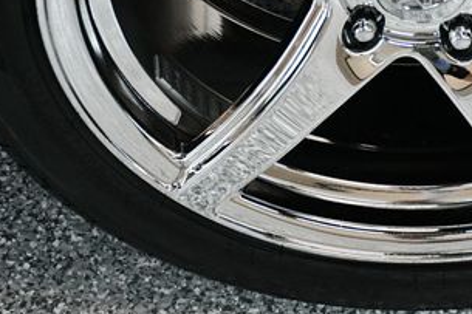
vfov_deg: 10.3
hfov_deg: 15.4
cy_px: -12
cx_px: 410
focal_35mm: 132
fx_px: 1730
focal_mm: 42
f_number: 4.5
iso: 2500
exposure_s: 1/125
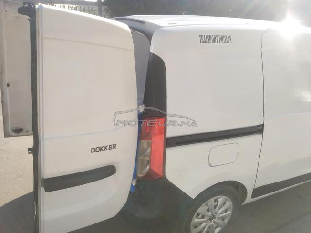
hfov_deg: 67.3
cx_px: 156
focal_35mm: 26
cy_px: 116
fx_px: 234
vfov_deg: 53.1
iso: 100
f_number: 1.8
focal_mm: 3.59
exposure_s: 1/875
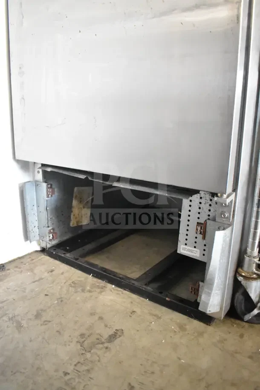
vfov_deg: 67.4
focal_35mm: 27
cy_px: 195
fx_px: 292
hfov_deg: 47.9
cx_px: 130
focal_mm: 18
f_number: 3.5
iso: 6400
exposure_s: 1/40
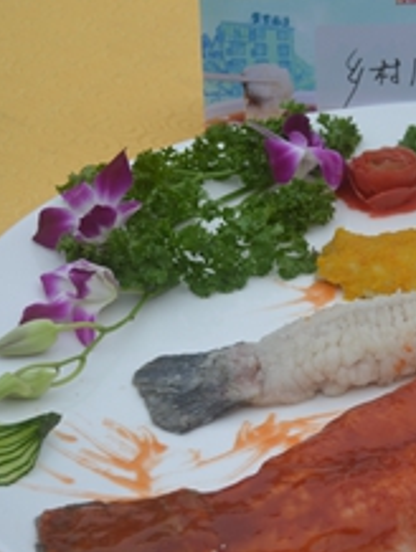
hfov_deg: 14.6
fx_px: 1583
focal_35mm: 99
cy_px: 313
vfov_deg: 19.8
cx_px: 457
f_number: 6.3
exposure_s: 1/160
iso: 100
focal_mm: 30
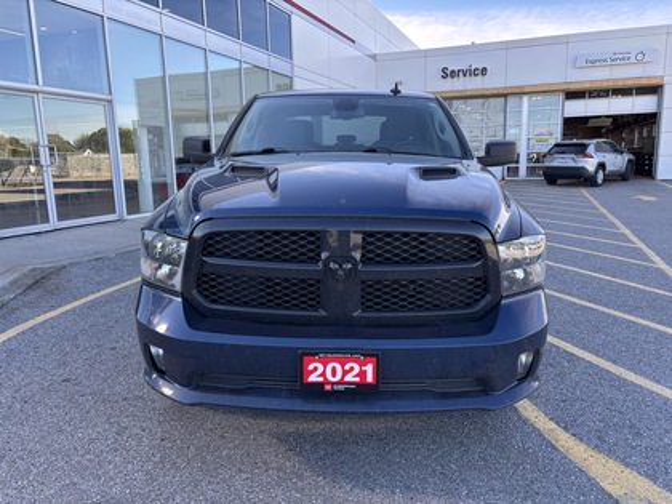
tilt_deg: -10.3
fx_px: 505
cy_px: 252
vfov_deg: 53.1
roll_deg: +1.4
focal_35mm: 26
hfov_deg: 67.3
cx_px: 336
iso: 50
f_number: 1.6
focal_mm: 5.96
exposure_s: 1/419
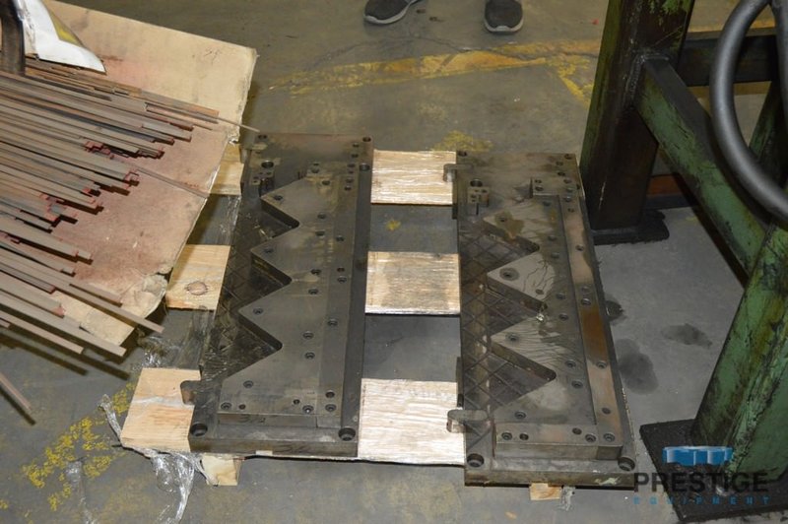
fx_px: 886
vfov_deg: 33.0
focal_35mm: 40
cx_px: 394
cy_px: 262
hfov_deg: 48.0
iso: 2200
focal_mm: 27
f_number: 3.8
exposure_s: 1/60
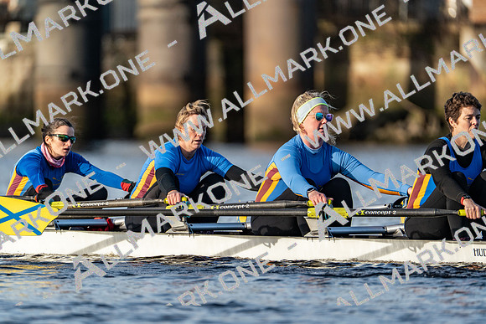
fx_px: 8102
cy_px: 162
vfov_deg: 2.3
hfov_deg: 3.4
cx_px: 243
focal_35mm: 600
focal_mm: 600
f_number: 6.3
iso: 800
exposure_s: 1/2000
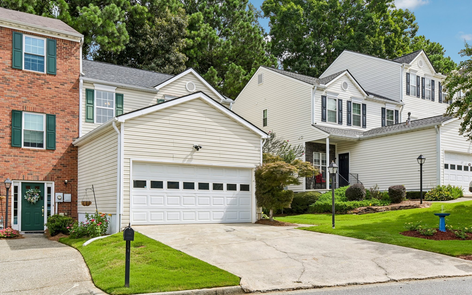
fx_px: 399
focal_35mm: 31
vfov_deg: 40.6
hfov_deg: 61.2
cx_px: 233
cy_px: 156
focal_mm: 30
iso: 200
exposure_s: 1/800
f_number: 8
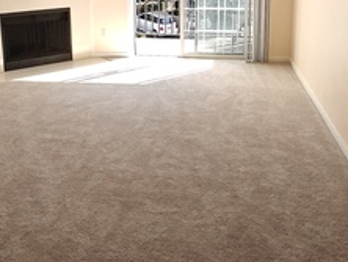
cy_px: 44
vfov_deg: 33.2
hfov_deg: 44.7
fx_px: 423
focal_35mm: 42
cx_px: 154
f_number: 2.2
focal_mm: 2.62
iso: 800
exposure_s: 1/904
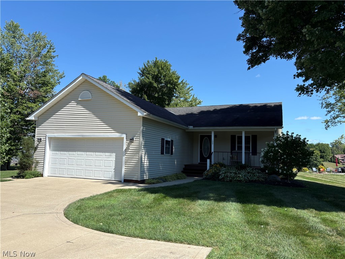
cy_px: 130
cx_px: 172
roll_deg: -1.3
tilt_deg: +5.6
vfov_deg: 53.1
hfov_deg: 67.3
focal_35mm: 26
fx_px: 259
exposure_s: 1/2639
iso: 50
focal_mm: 5.96
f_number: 1.6
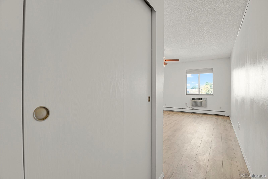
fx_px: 127
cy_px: 90
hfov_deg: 93.3
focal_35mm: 17
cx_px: 134
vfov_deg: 70.4
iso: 250
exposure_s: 5
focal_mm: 17
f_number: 8
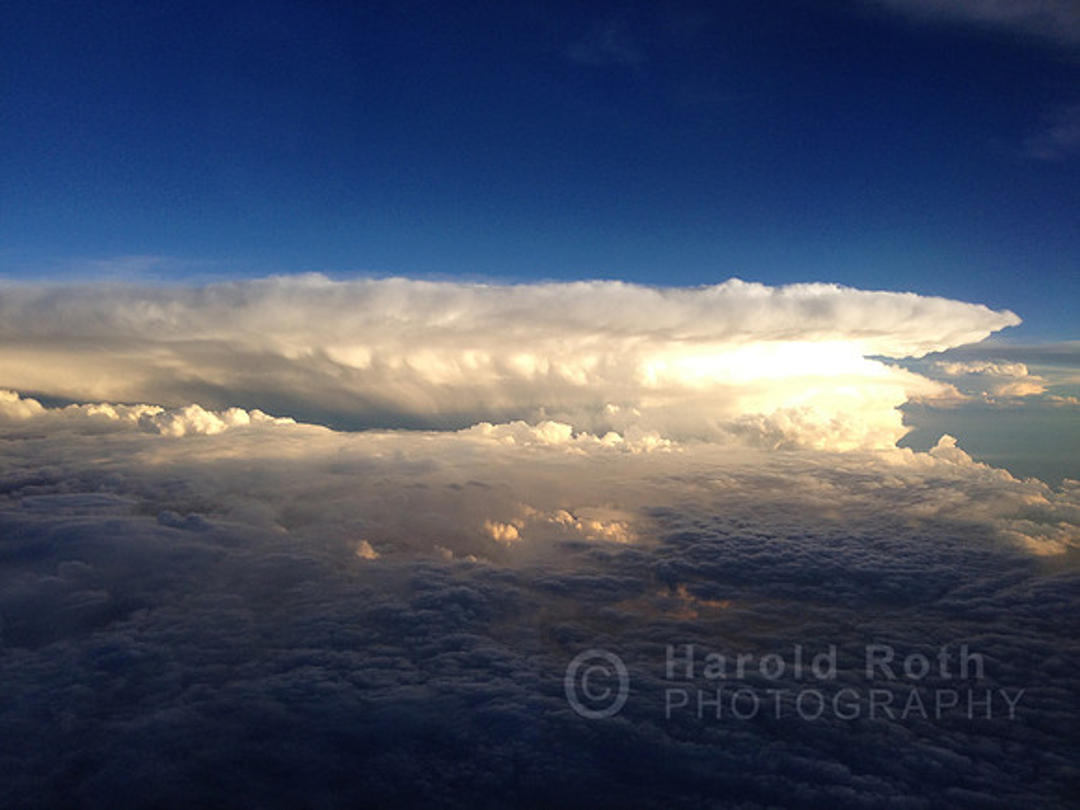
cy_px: 405
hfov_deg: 55.4
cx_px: 540
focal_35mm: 33
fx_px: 1030
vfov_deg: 42.9
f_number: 2.4
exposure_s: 1/733
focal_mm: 4.13
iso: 50
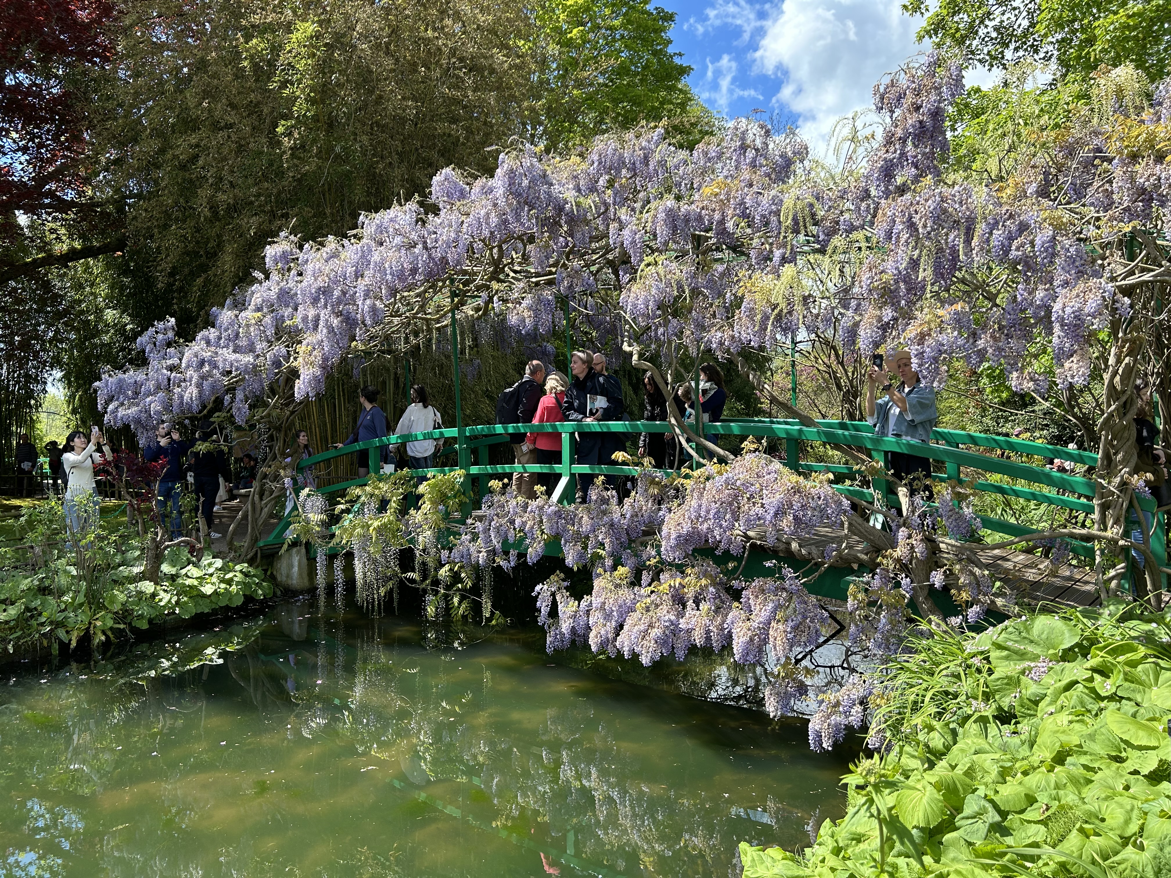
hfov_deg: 67.3
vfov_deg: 53.1
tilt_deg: -0.7
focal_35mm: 26
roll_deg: +1.1
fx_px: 880
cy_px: 439
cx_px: 586
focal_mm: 5.7
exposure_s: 1/1344
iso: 50
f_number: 1.5
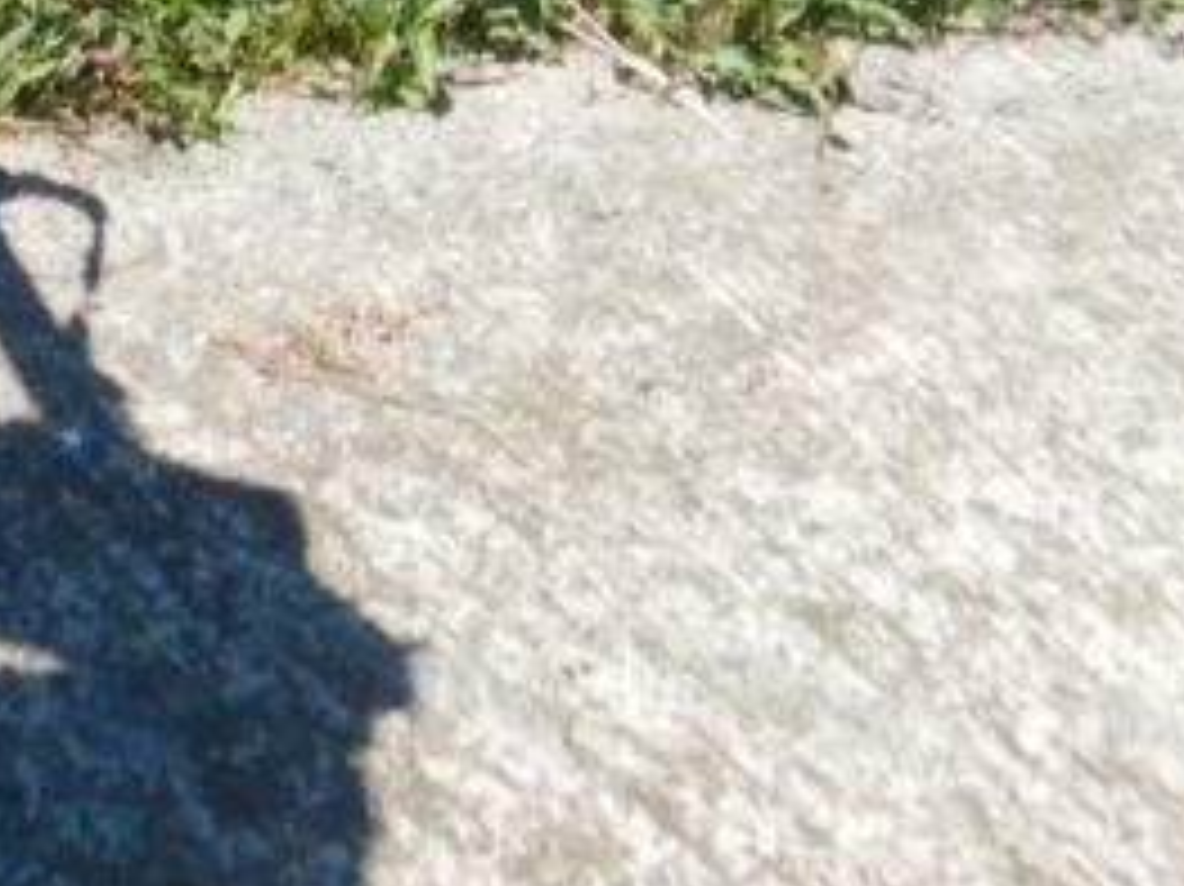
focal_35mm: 146
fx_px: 4991
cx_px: 23
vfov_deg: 9.0
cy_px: -1336
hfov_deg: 13.4
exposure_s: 1/1500
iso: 125
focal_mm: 4.3
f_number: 2.8
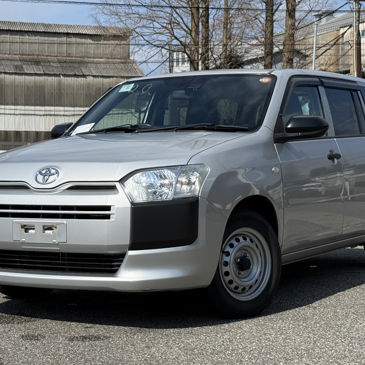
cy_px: 142
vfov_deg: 21.9
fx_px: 942
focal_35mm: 79
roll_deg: -0.7
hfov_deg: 21.9
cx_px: 171
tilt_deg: +0.4
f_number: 1.78
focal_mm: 6.76
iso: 64
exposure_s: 1/7143
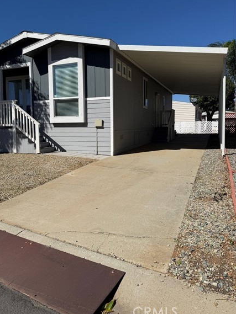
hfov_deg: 51.3
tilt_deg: -3.1
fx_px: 245
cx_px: 104
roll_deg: +0.4
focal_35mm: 27
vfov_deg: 65.2
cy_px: 143
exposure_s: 1/9091
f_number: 1.78
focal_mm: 6.76
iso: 80
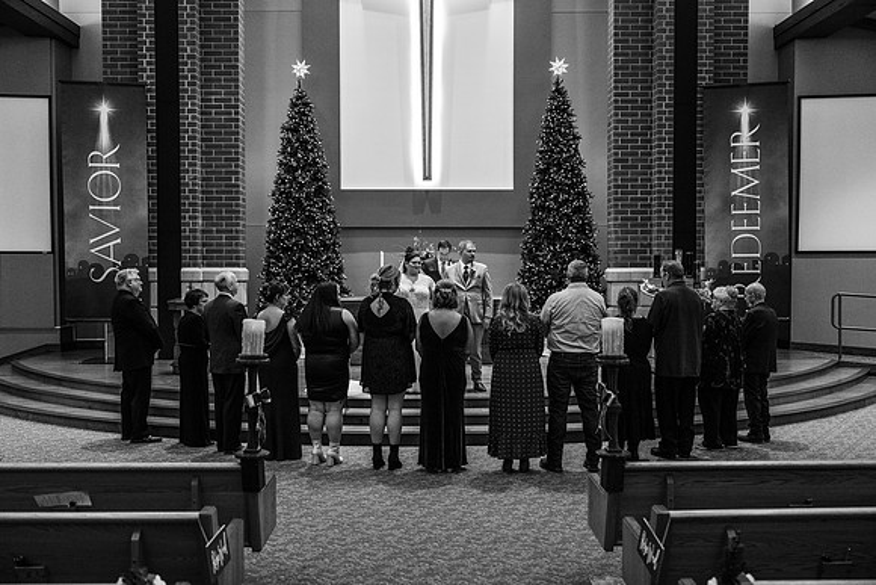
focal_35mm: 35
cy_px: 292
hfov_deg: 54.8
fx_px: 845
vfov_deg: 38.1
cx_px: 438
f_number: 2.8
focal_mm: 34
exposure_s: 1/250
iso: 2000
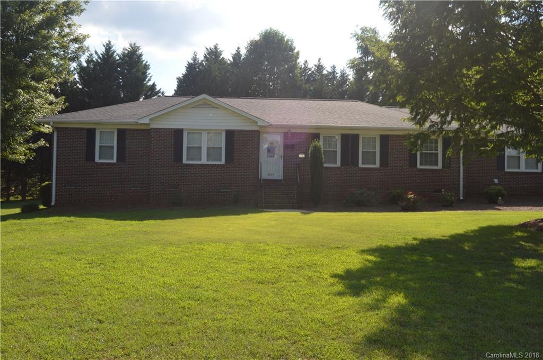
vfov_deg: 38.3
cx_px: 272
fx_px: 520
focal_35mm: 34
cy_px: 180
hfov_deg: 55.2
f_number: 8
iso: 100
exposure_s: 1/200
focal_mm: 23
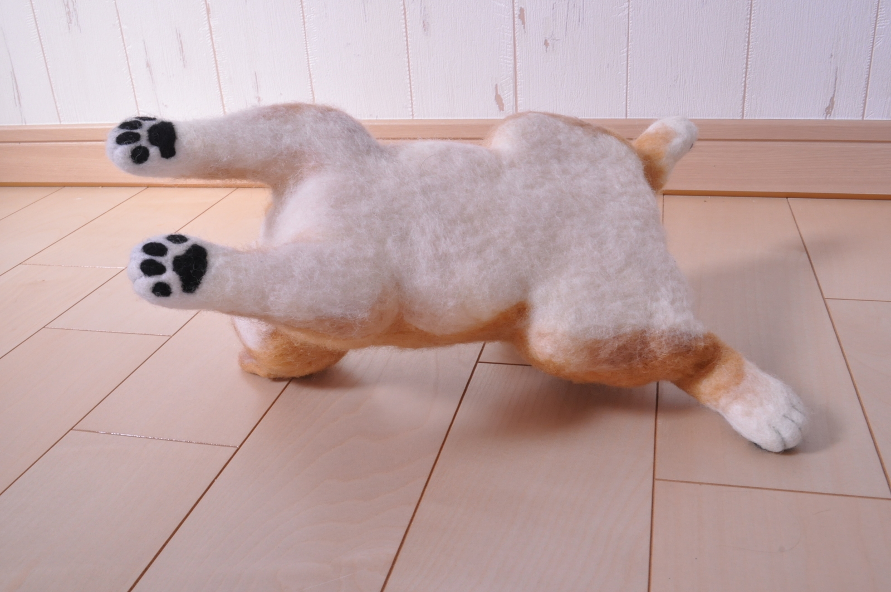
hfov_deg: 57.3
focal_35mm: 33
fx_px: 816
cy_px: 296
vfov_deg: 39.9
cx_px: 446
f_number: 16
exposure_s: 1/13
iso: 800
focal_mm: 22
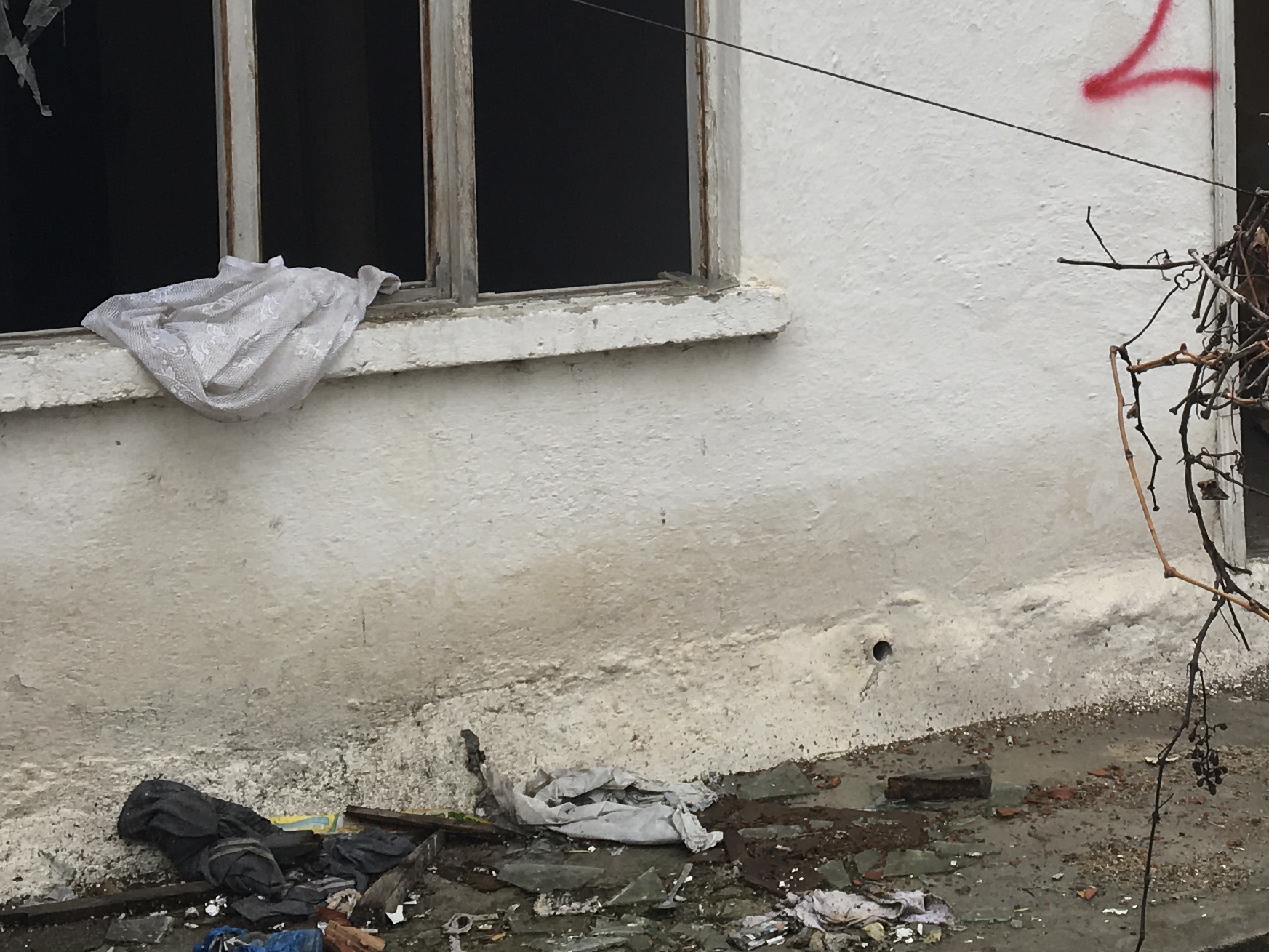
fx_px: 2456
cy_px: 170
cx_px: 926
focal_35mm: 67
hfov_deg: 28.6
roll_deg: +2.6
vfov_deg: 21.6
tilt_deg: -2.8
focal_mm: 4.15
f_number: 2.2
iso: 25
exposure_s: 1/354
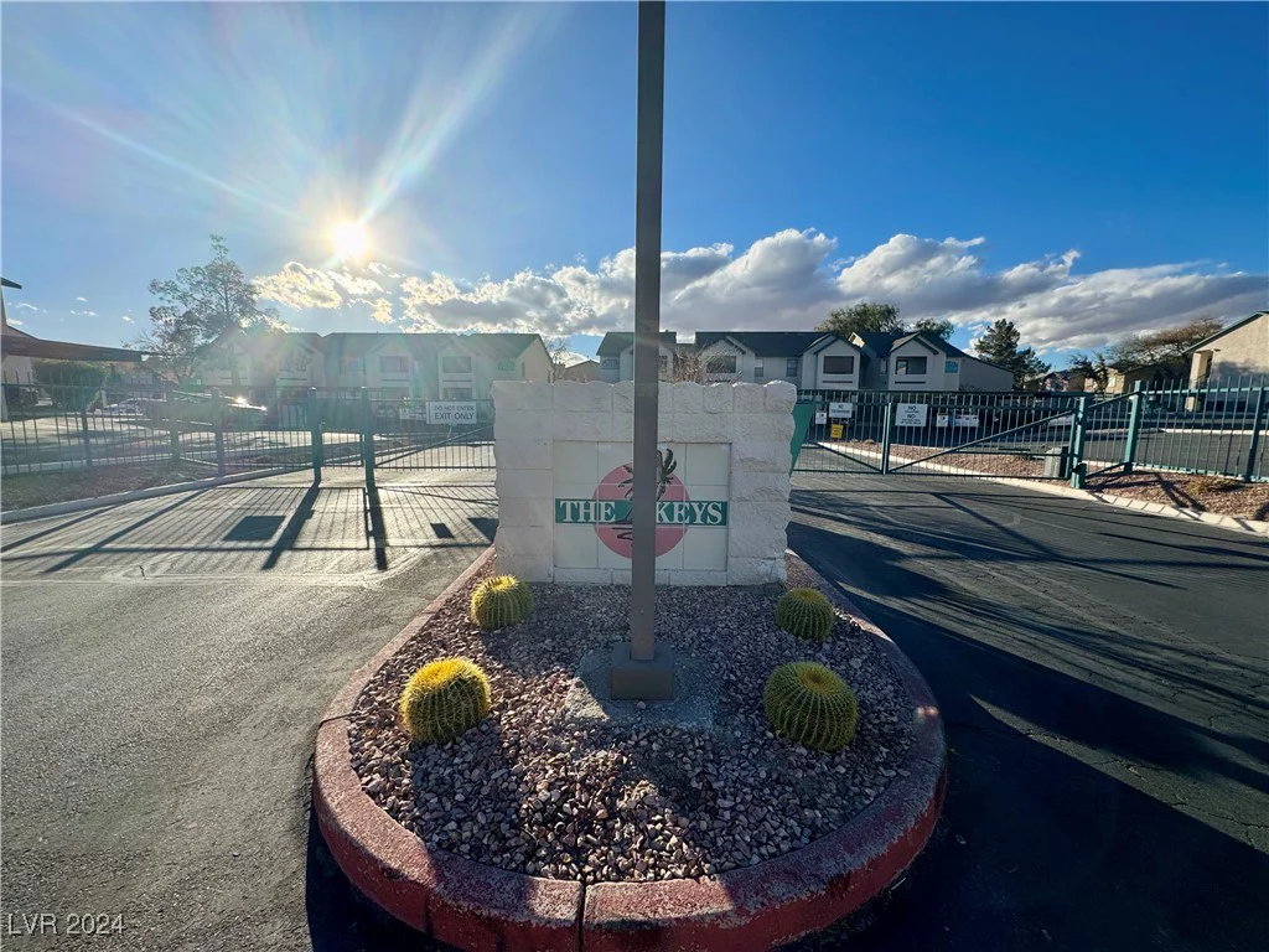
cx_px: 634
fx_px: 513
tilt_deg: -7.3
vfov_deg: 85.7
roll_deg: -1.1
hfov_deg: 102.1
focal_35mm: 14
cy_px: 476
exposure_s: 1/2874
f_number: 2.2
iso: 50
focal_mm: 2.22
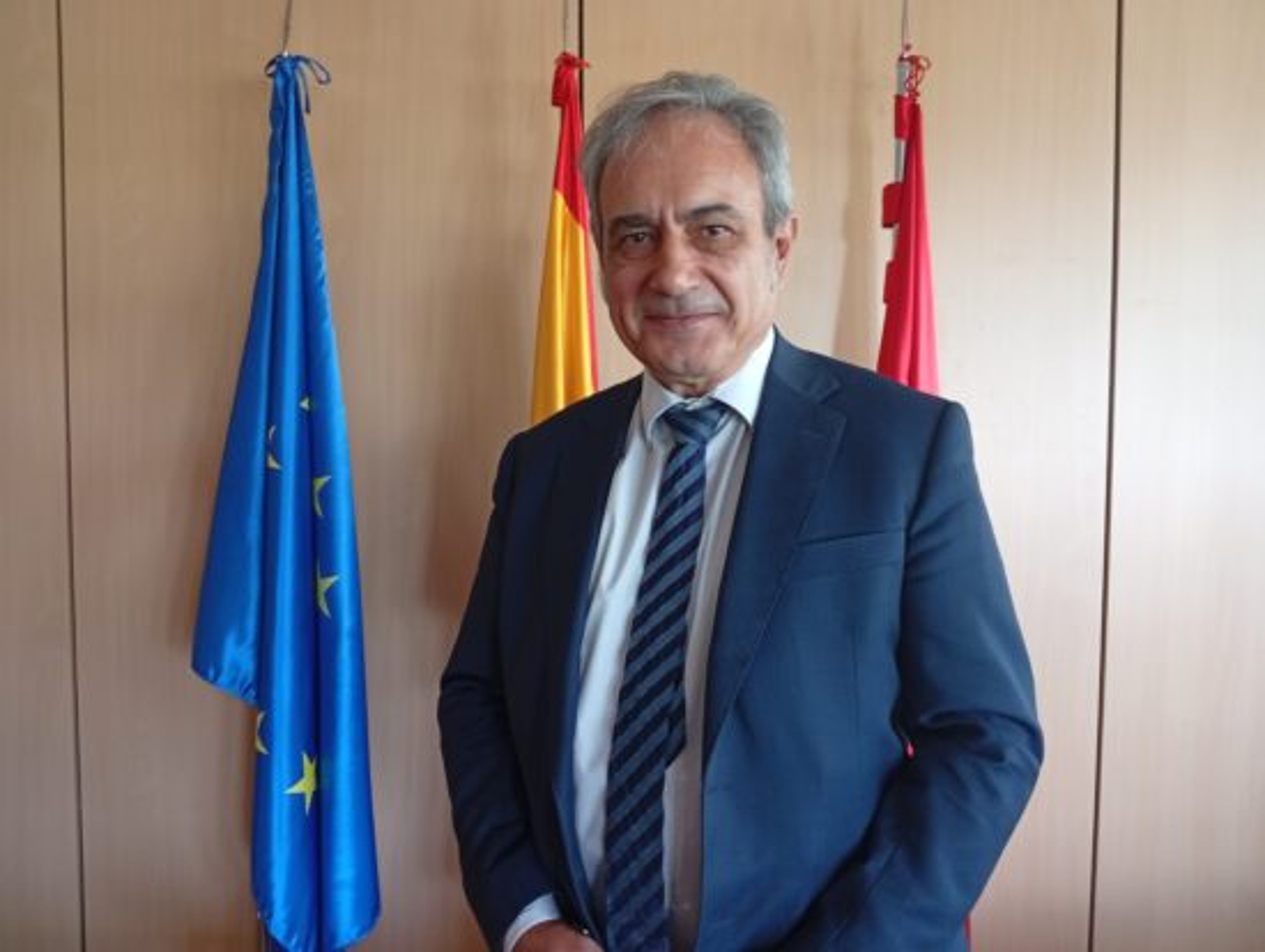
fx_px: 988
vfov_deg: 51.5
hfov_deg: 65.3
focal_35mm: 27
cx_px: 632
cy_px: 476
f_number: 1.8
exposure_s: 1/33.3
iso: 595
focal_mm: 3.98
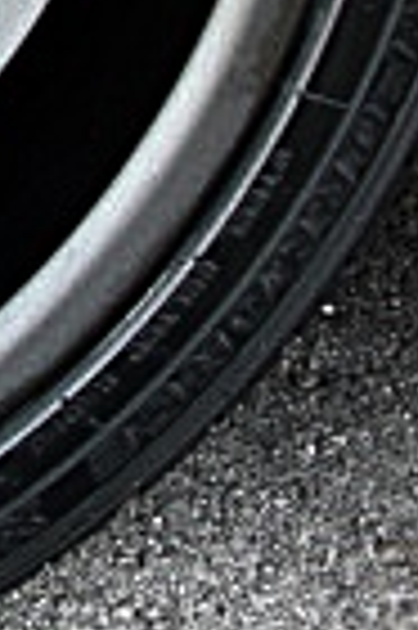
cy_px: -360
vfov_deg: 11.5
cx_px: -629
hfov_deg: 7.4
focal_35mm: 171
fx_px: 2985
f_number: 2.8
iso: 200
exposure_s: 1/80
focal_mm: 6.3
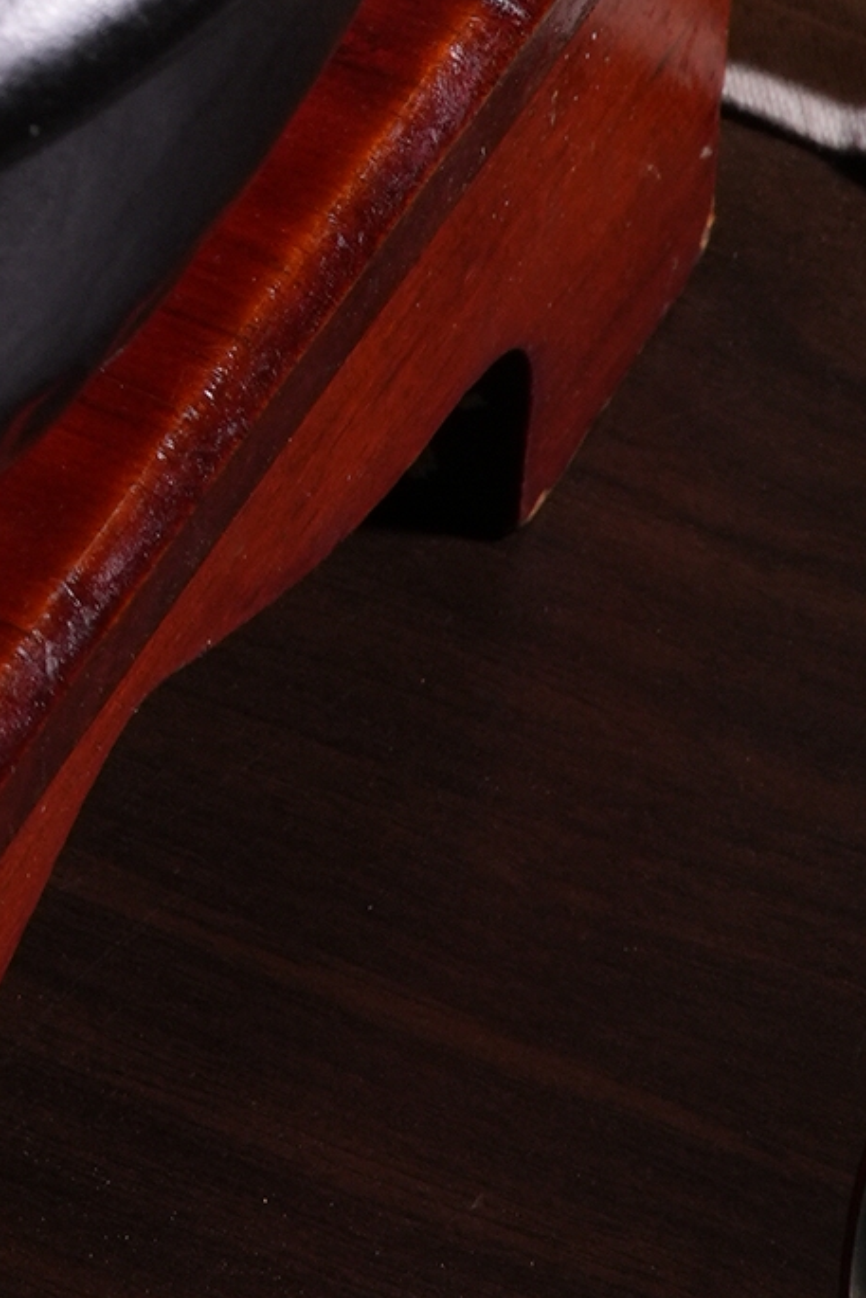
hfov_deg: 3.8
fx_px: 12910
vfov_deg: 5.7
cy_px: -1004
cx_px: -1283
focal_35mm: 358
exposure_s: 1/160
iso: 400
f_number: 13
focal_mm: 70
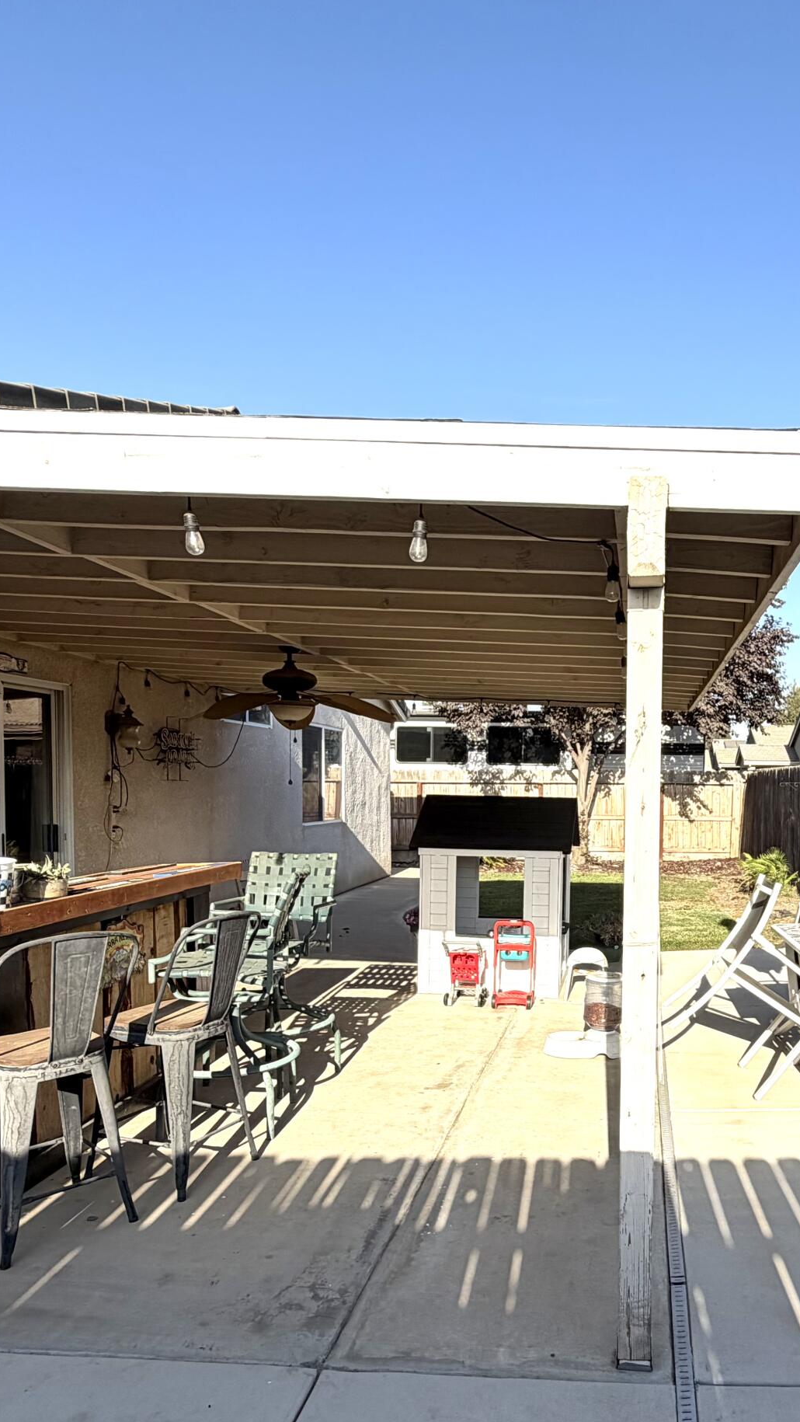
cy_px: 831
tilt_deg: -2.5
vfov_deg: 73.5
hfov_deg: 44.5
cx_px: 597
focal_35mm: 25
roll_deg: -0.6
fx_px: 942
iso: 32
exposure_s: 1/770
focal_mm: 2.22
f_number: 2.2
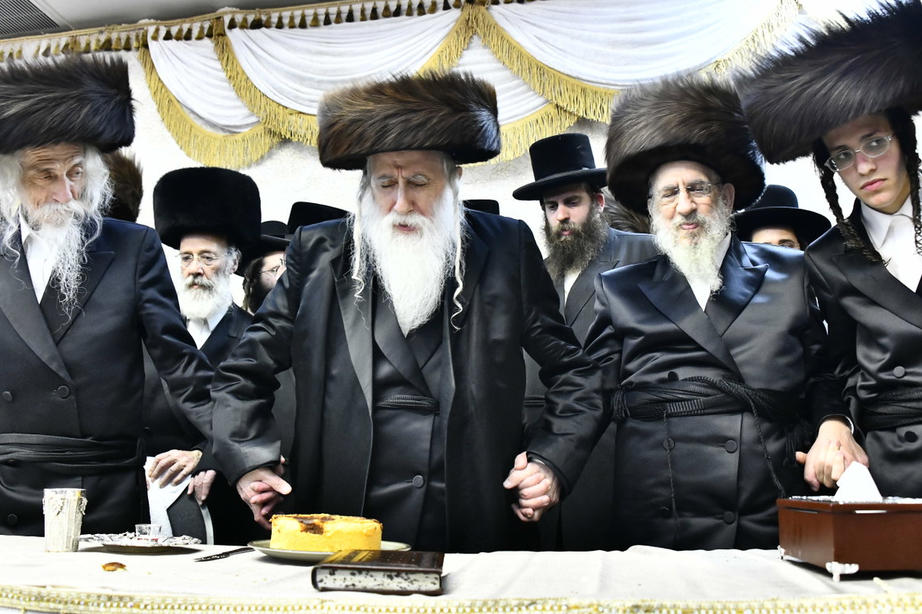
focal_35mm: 34
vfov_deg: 38.8
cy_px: 267
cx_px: 437
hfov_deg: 55.8
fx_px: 870
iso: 4000
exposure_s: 1/160
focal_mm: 28
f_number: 5.6
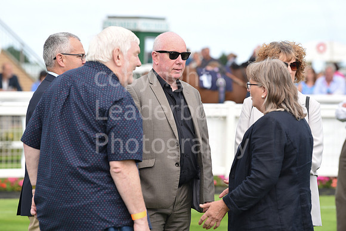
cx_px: 173
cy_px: 116
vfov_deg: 6.9
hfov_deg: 10.3
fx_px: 1923
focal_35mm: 200
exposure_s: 1/800
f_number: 5.6
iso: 500
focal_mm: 200
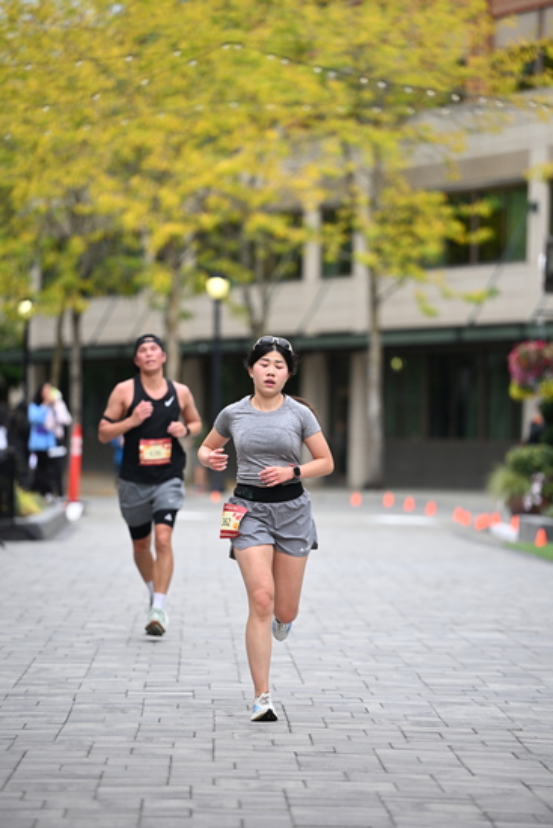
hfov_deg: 8.6
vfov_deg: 12.8
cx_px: 276
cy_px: 414
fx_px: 3684
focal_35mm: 160
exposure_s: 1/2000
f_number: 2.8
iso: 640
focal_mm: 160
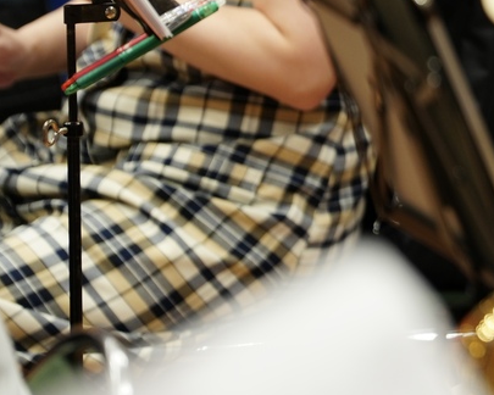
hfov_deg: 4.2
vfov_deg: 3.3
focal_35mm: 464
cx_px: 524
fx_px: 6784
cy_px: 47
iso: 400
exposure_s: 1/100
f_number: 2.8
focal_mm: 200
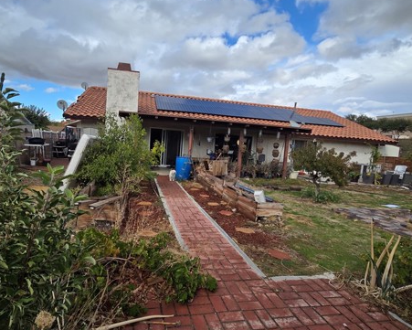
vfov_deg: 73.8
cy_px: 162
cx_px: 181
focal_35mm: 18
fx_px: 220
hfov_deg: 86.0
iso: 50
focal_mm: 2.2
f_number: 2.2
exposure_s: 1/1437
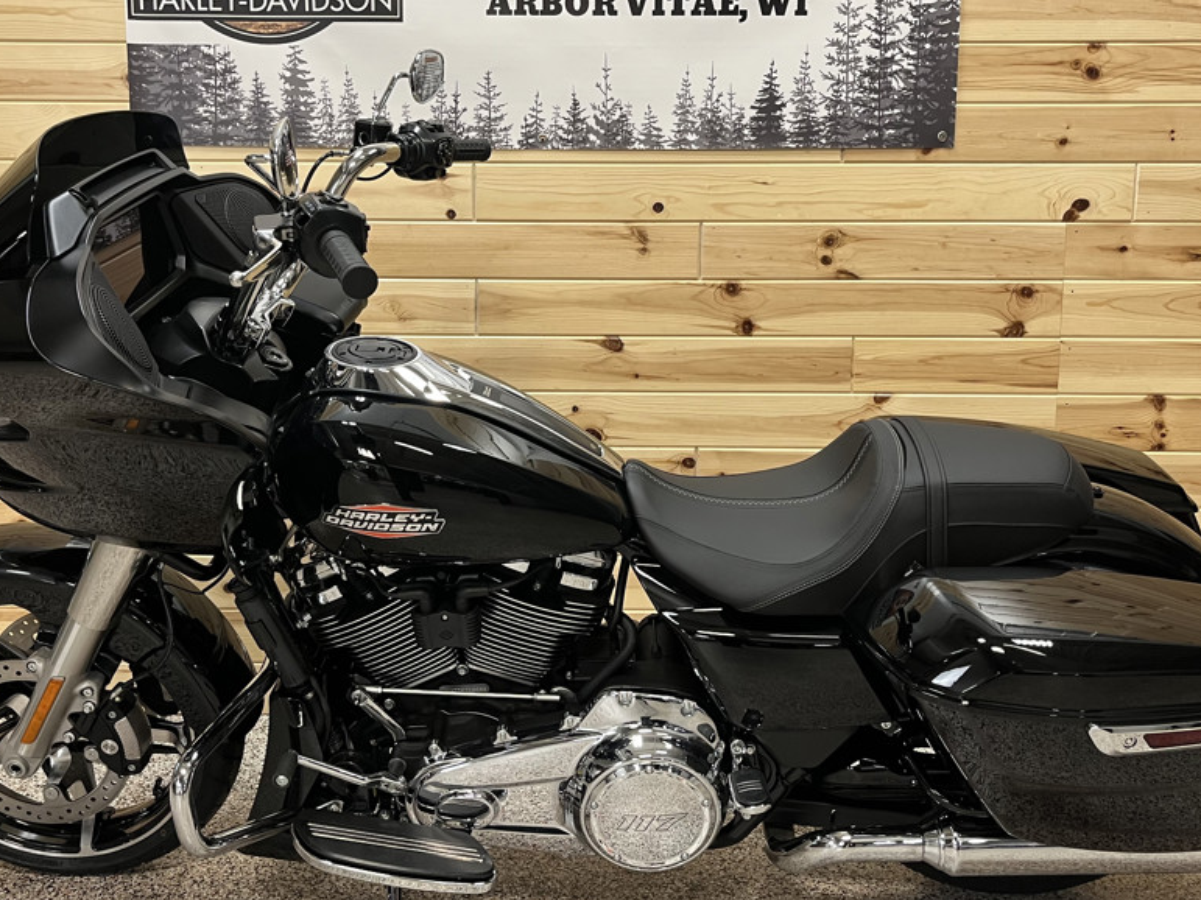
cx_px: 585
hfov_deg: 51.4
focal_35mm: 36
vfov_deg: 39.6
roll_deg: +0.1
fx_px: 1249
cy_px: 397
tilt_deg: -6.9
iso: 100
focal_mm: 5.1
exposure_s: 1/60
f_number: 1.6
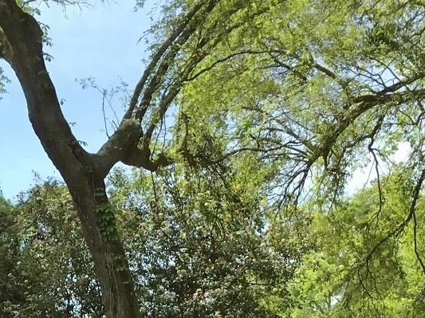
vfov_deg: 14.4
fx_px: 1166
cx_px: 93
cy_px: 485
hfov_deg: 20.5
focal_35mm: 95
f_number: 2.4
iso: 25
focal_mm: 3.3
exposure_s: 1/374
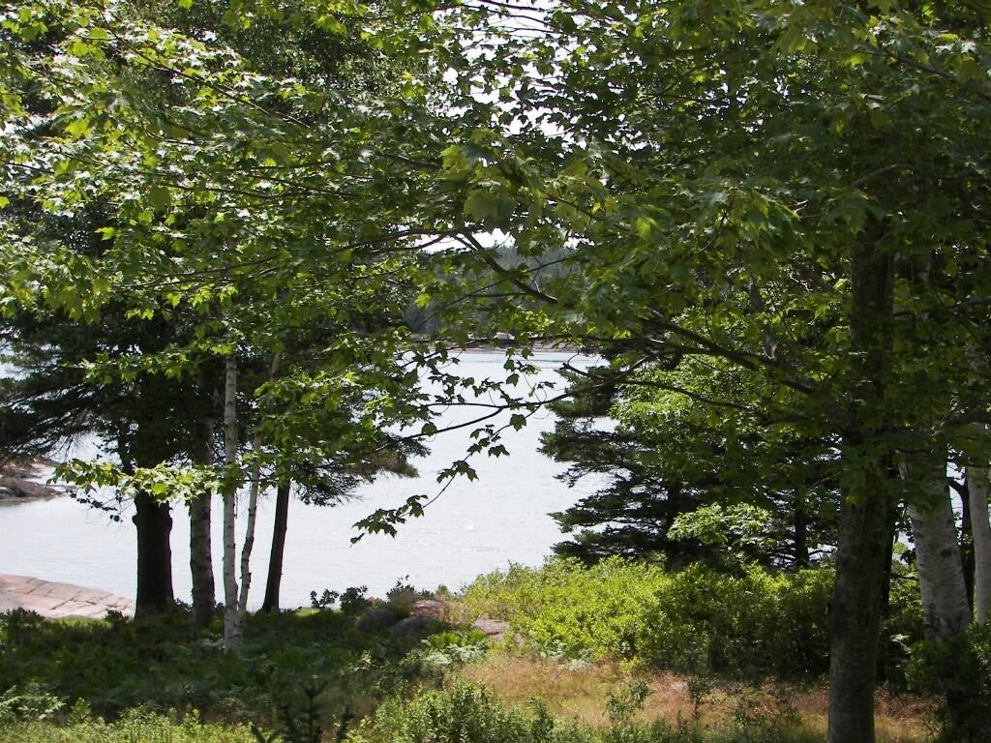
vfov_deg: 22.9
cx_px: 496
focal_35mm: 64
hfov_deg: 30.3
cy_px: 372
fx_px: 1832
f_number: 2.8
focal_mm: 10.6
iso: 50
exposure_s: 1/500
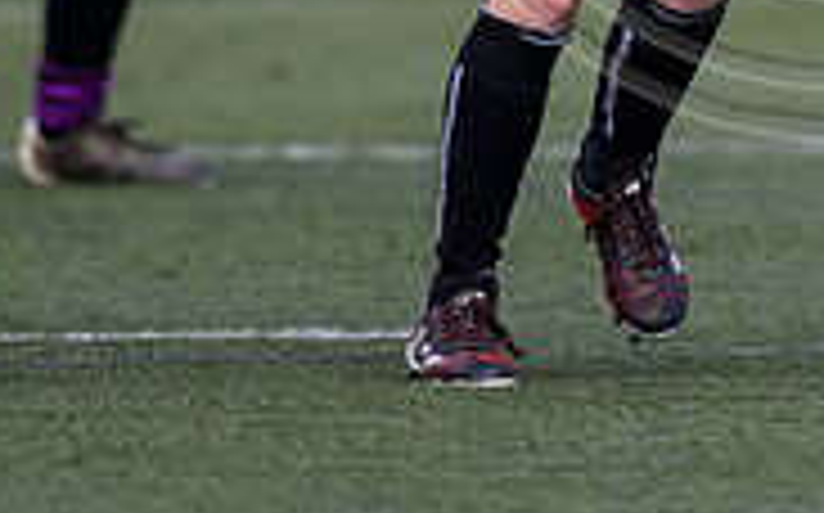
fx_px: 34596
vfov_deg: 0.8
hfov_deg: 1.4
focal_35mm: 1542
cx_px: 606
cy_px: -187
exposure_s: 1/3200
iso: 500
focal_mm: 400
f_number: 3.2
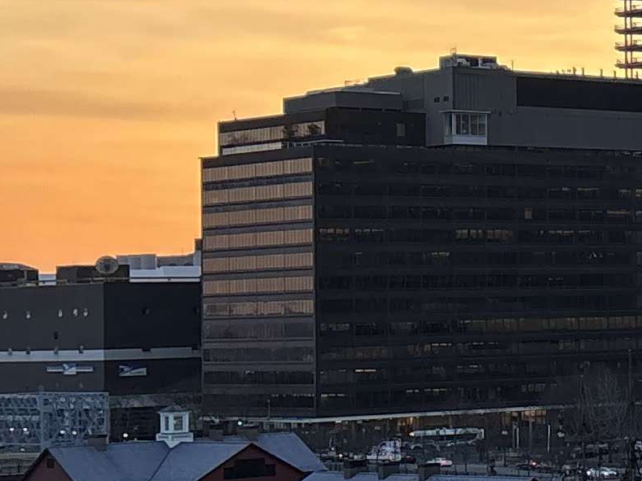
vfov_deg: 11.1
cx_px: 1528
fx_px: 2467
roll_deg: +1.7
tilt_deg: +2.1
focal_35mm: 133
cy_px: 212
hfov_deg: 12.0
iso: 50
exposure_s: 1/430
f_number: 1.6
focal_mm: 5.96
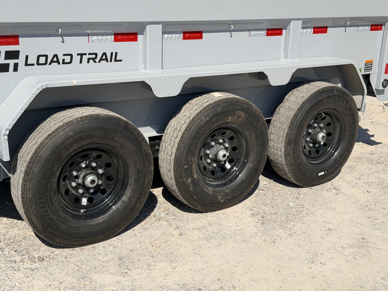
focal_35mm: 48
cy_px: 146
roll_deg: -1.3
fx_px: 538
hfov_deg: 39.7
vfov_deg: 30.3
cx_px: 194
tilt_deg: -15.8
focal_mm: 6.76
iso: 80
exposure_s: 1/7874
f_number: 1.78
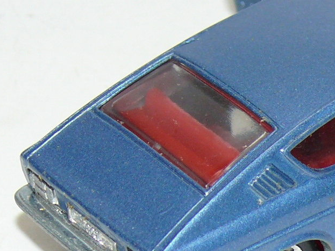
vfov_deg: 5.0
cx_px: 364
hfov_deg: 6.6
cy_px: 103
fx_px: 2883
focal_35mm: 298
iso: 100
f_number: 4
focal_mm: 14.3
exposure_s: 1/30
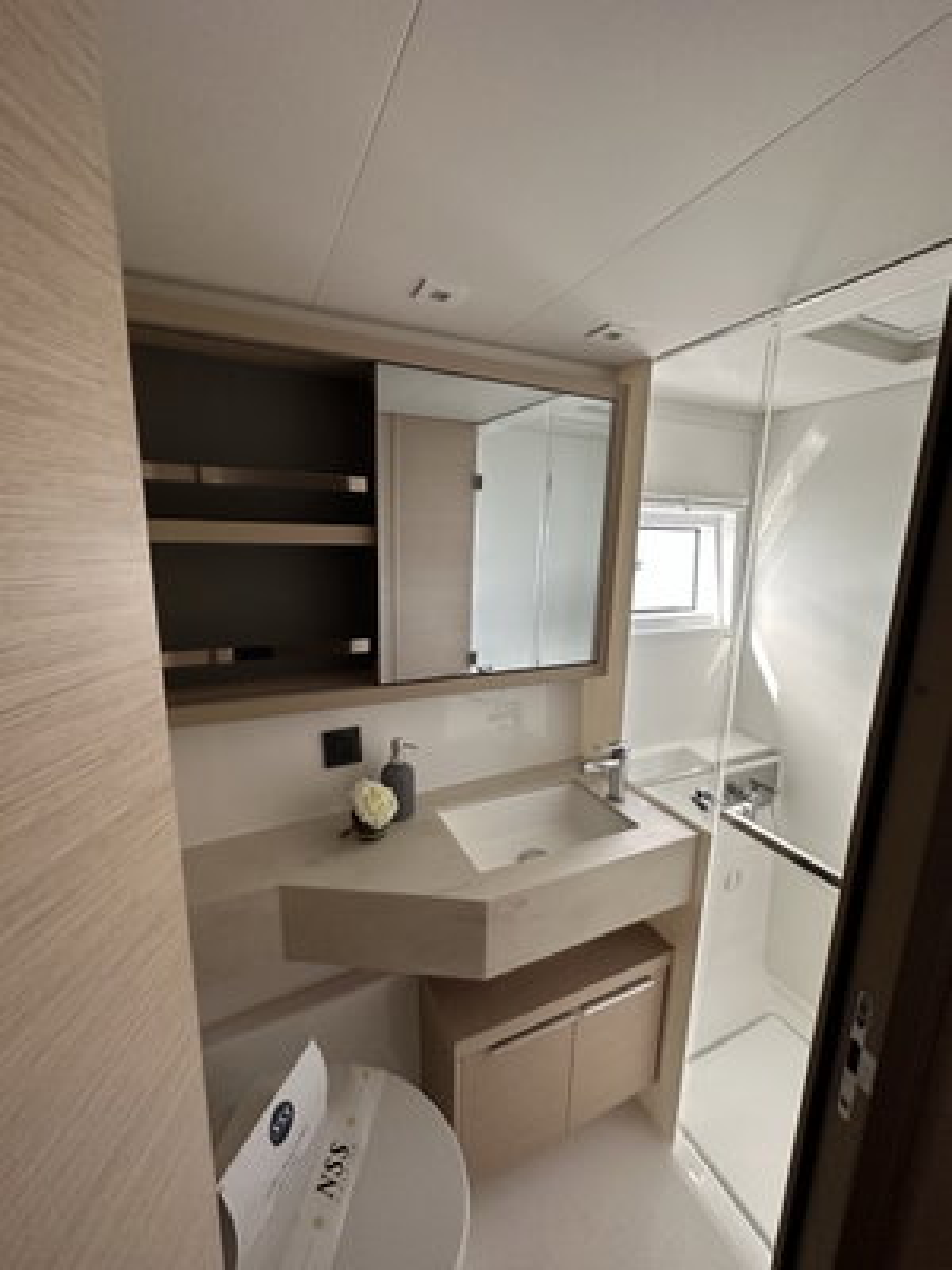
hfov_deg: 85.7
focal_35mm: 14
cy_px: 635
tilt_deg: -10.9
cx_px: 476
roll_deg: -1.4
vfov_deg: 102.1
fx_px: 513
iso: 320
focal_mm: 2.22
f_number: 2.2
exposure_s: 1/76
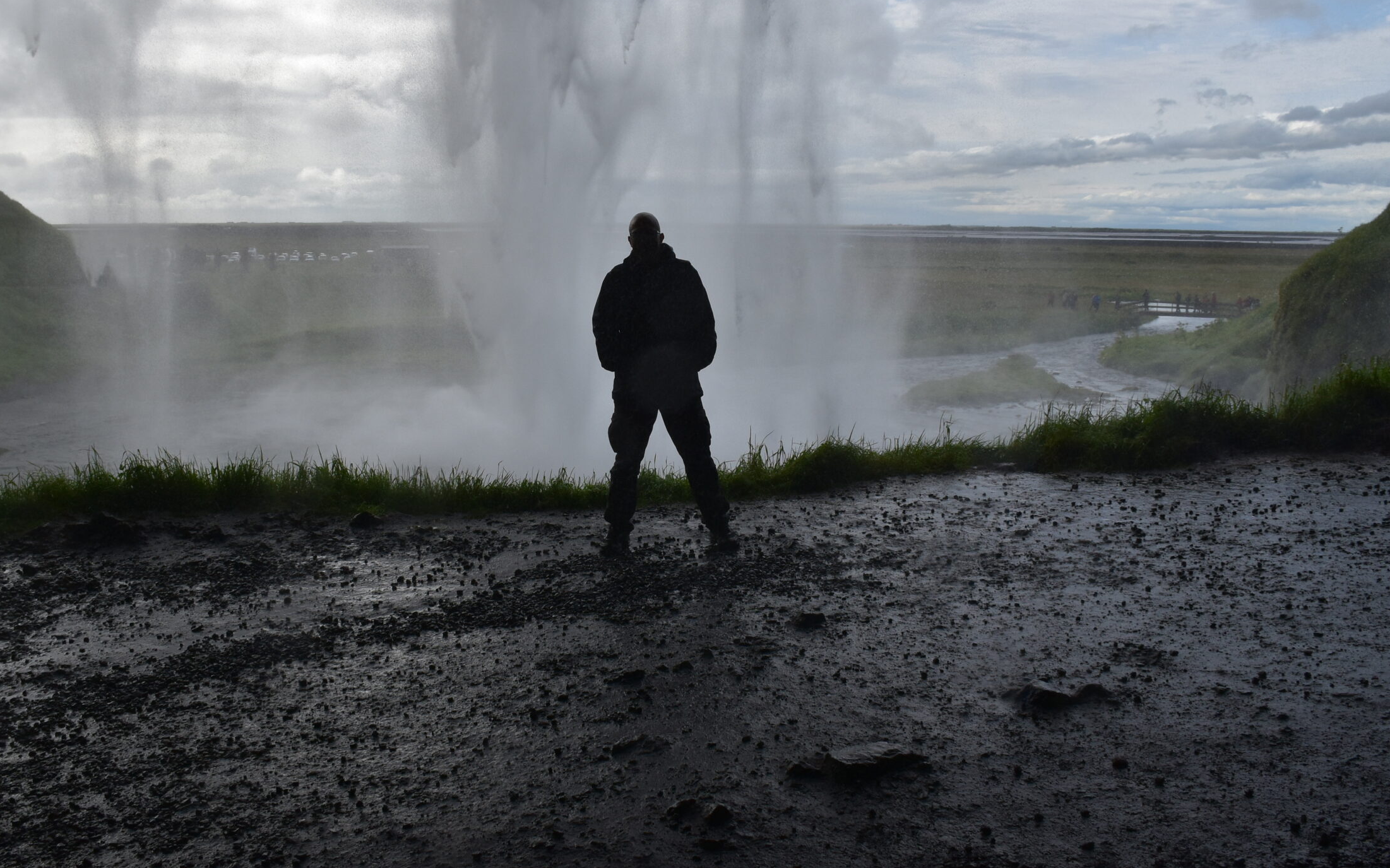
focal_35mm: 32
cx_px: 624
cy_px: 353
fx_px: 1212
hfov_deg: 59.5
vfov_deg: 39.3
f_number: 11
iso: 280
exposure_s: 1/500
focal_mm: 18
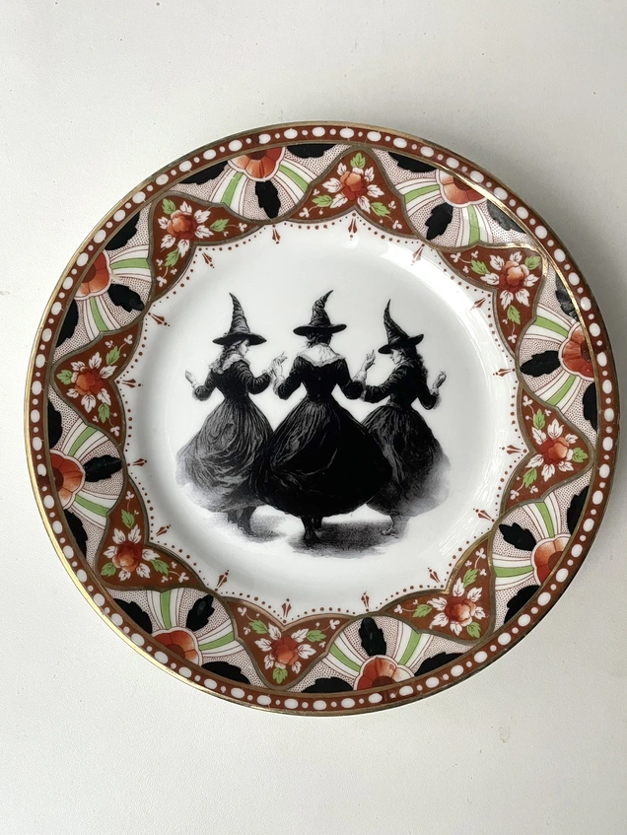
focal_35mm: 27
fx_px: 652
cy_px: 429
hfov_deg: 51.4
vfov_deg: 65.3
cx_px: 319
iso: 250
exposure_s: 1/60
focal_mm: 4.2
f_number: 1.6
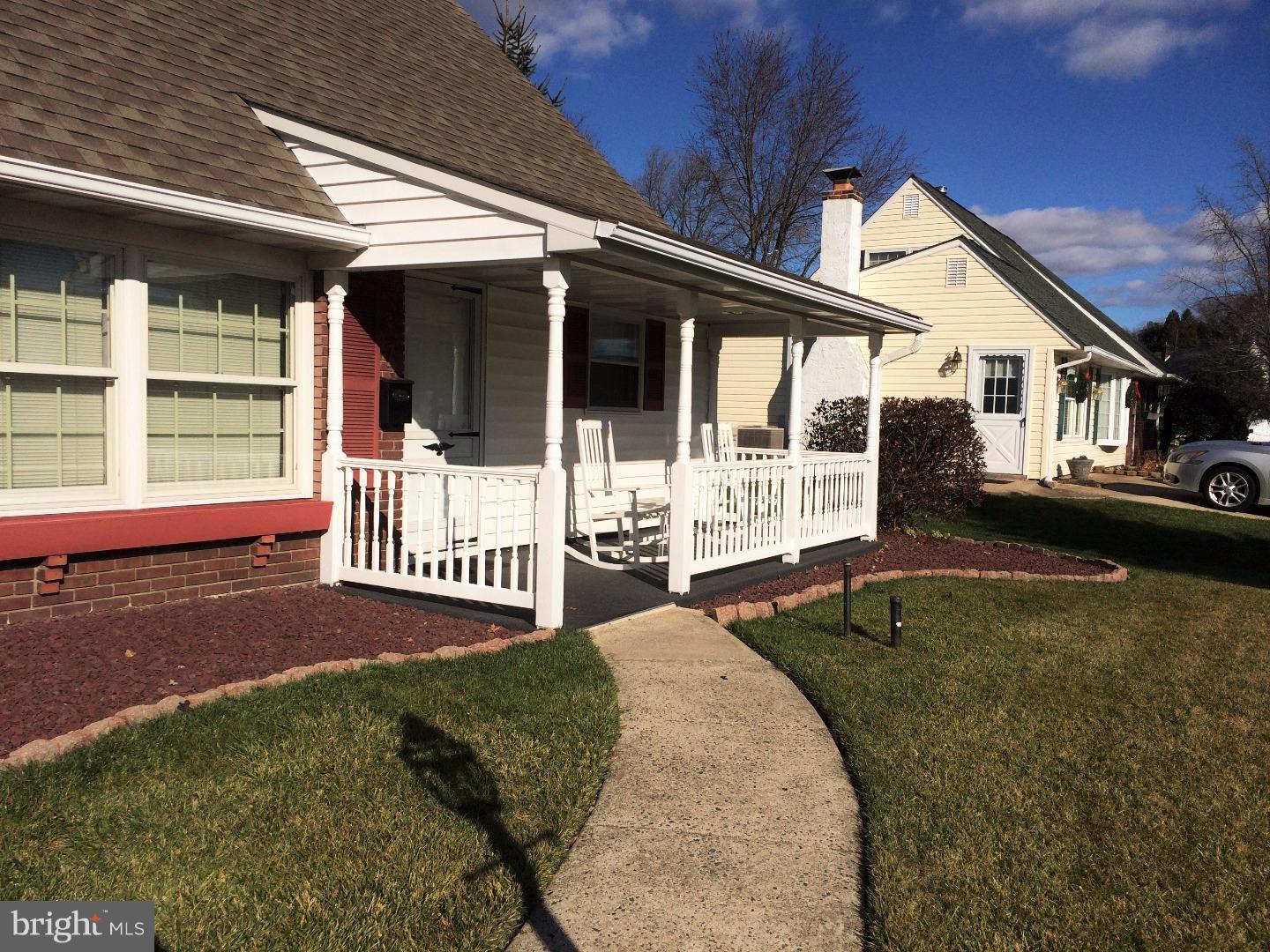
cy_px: 476
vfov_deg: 48.2
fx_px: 1064
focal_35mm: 29
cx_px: 635
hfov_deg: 61.7
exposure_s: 1/6849
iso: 32
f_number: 2.2
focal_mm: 4.15
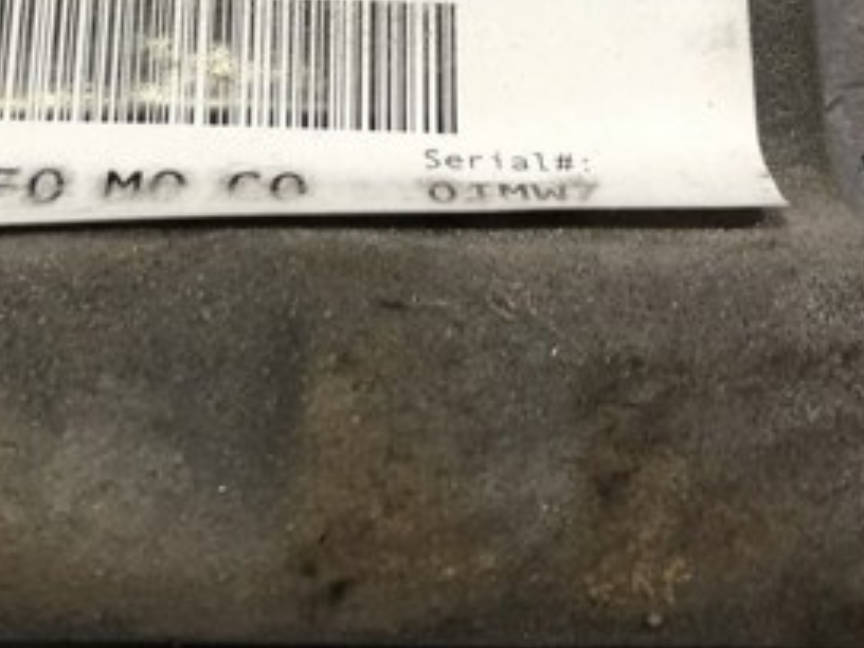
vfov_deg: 21.1
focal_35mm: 66
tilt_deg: -66.5
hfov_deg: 29.1
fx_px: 1647
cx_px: 245
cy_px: -79
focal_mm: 4
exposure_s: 1/33
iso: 40
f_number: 1.8
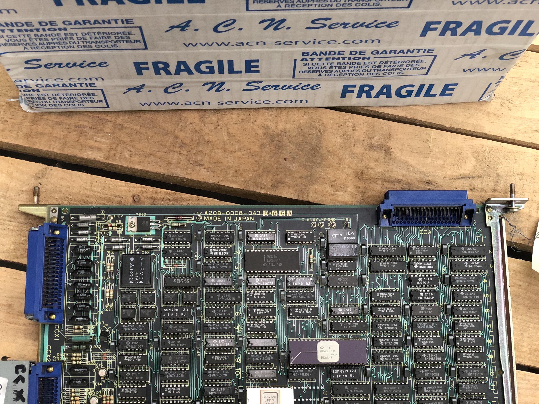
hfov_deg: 36.8
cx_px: 270
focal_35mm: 52
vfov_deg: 28.0
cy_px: 202
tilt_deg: -76.8
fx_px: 810
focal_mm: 6
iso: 160
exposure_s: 1/25
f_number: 2.4
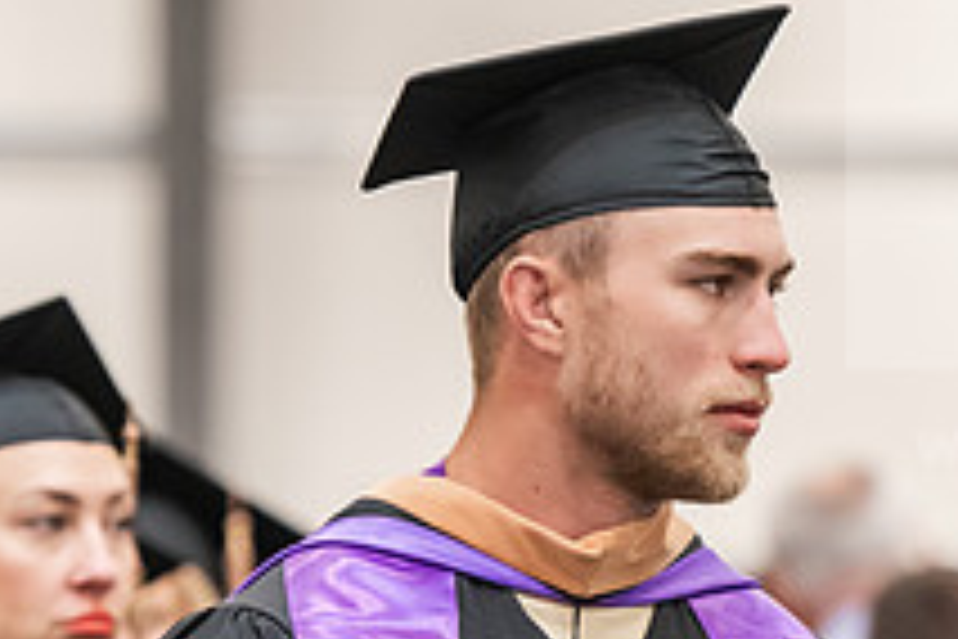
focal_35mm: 381
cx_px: 711
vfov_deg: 3.6
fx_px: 10138
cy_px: 538
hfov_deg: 5.4
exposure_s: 1/200
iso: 2500
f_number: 3.2
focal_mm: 140
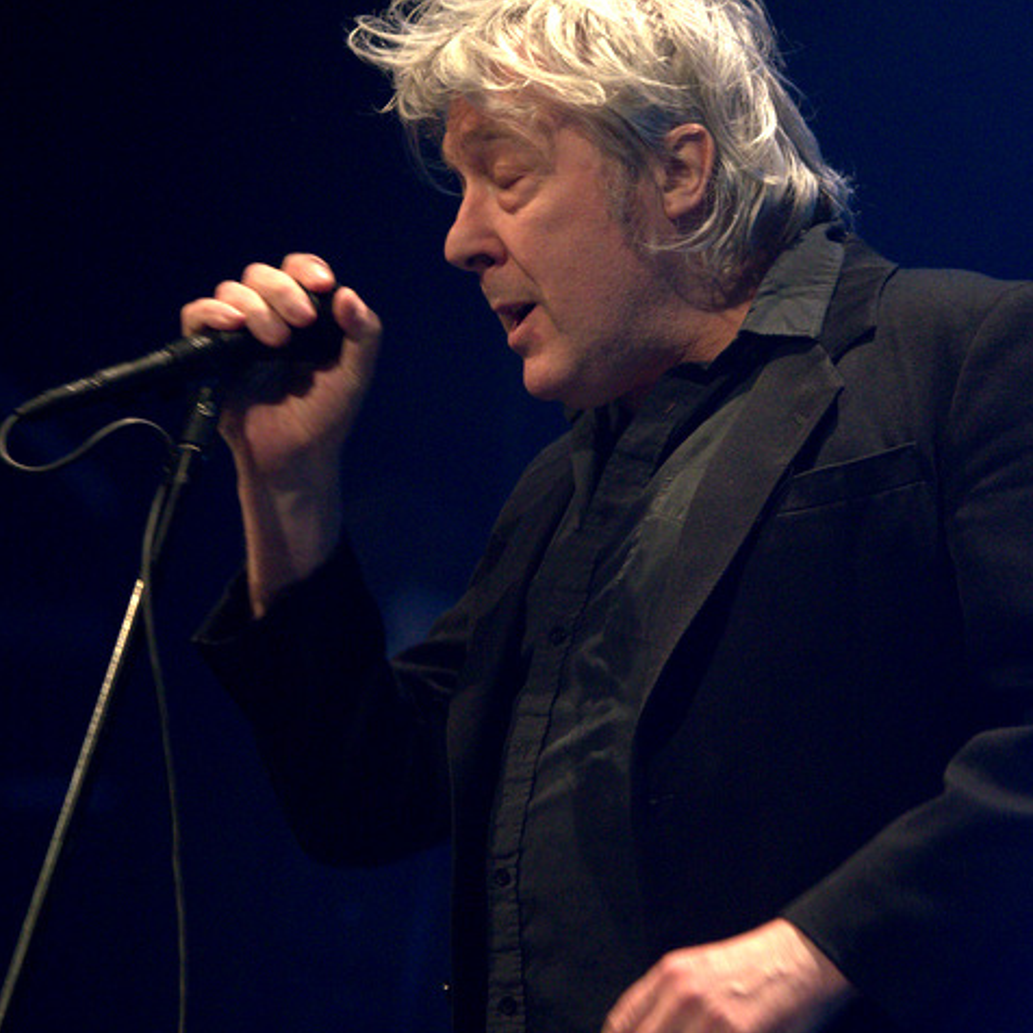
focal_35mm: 235
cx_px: 516
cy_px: 530
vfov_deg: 7.4
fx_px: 7934
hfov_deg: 7.4
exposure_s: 1/160
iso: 900
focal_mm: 122
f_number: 2.8
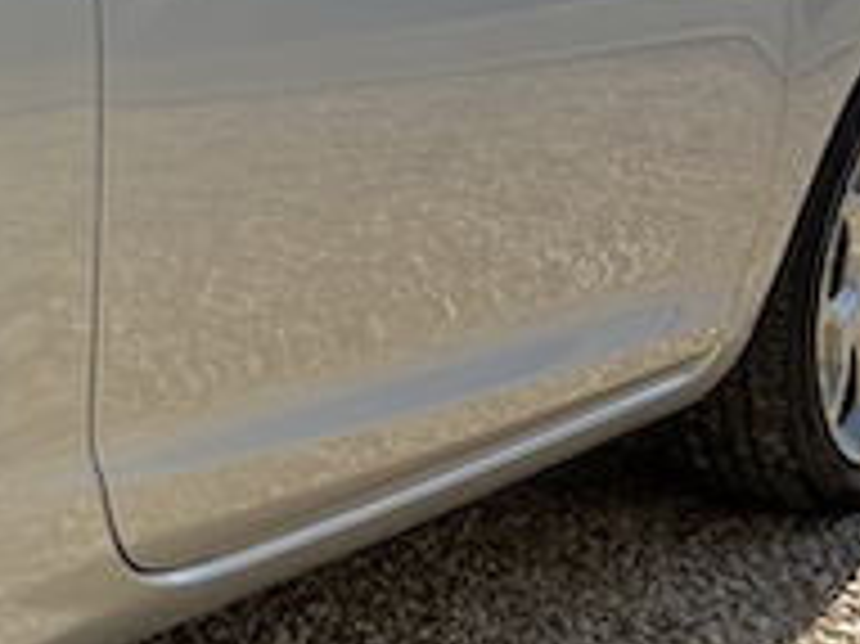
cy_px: 288
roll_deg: +3.2
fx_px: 3377
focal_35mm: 136
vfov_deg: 10.9
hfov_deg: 13.2
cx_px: -671
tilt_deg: -16.2
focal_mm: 5.7
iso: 50
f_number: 1.5
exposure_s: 1/1311
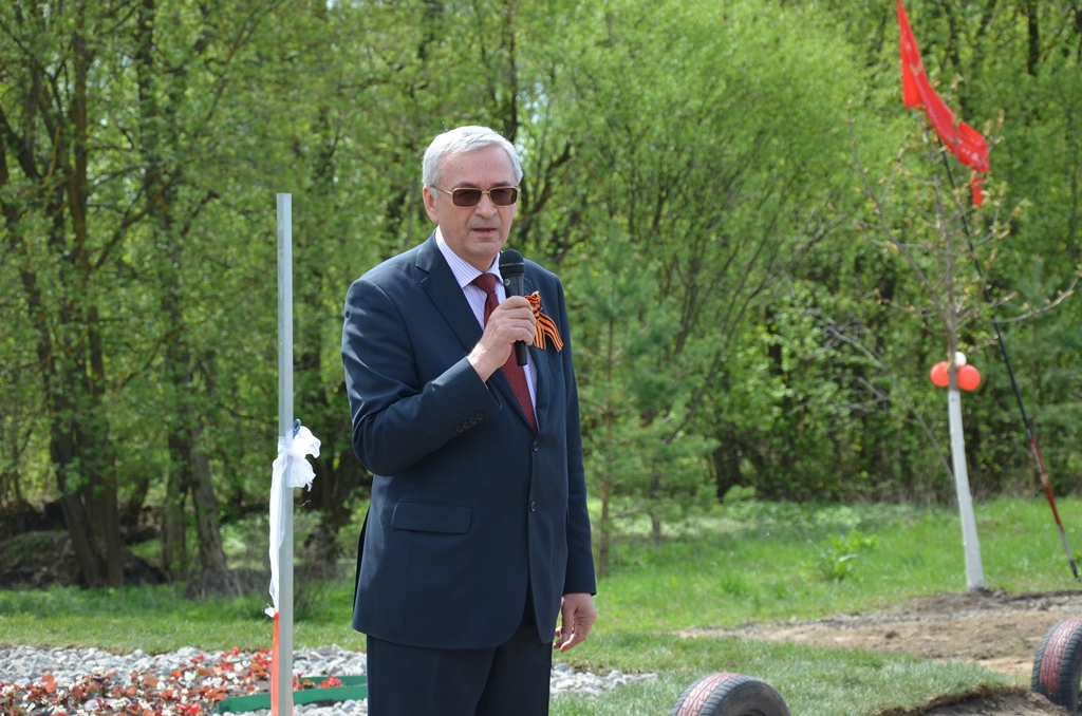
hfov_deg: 22.0
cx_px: 541
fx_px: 2789
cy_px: 358
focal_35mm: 93
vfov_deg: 14.6
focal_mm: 62
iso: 320
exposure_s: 1/500
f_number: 5.6
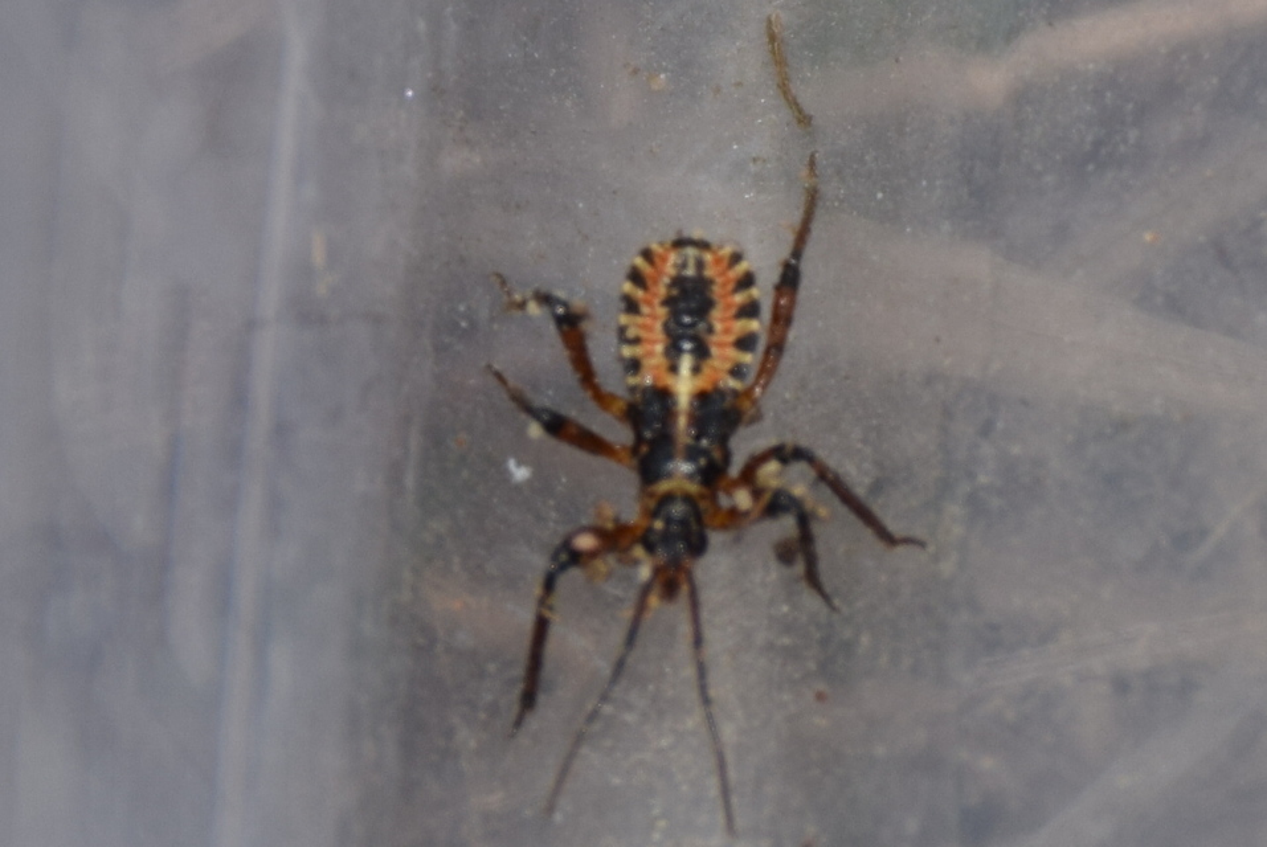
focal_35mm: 210
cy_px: 424
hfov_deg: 9.8
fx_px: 7397
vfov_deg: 6.6
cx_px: 634
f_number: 5.6
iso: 160
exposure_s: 1/60
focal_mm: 140
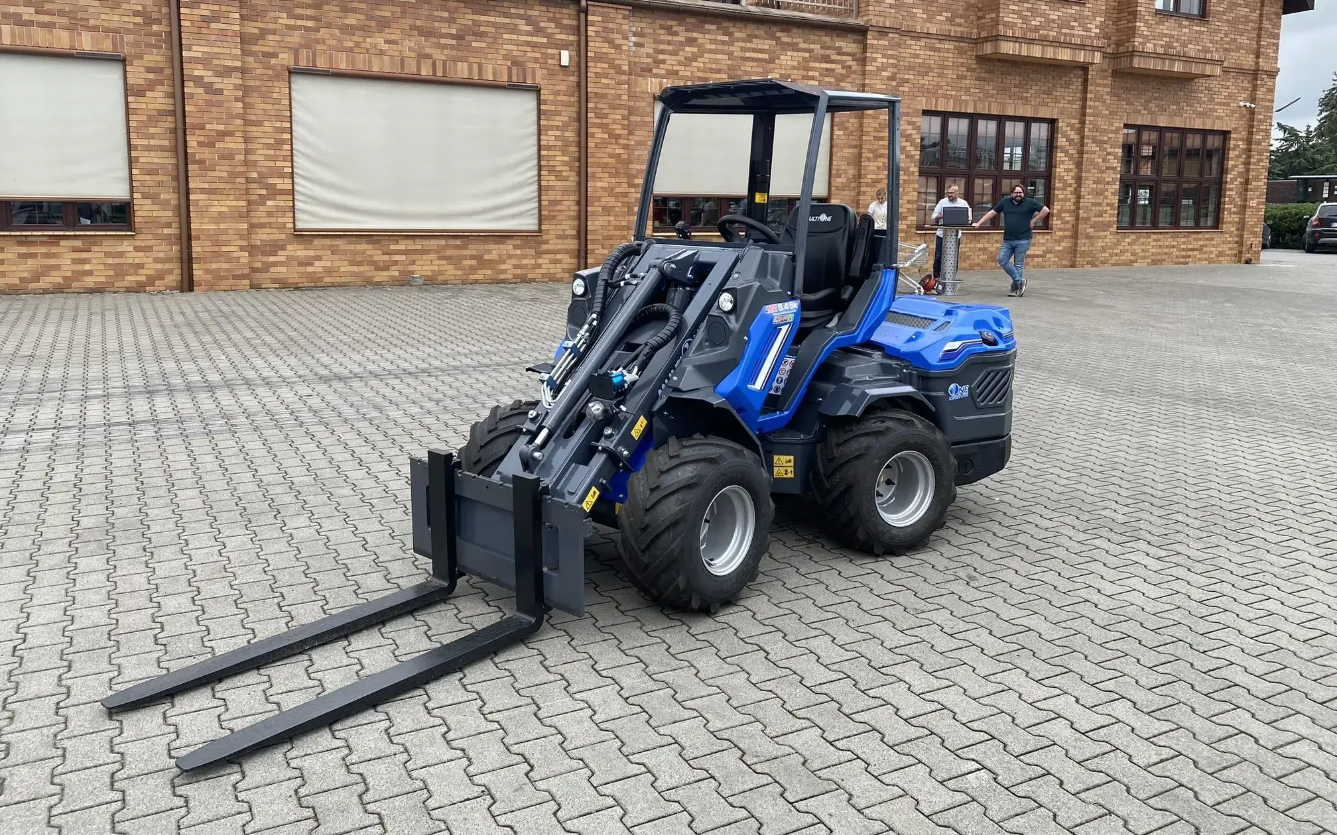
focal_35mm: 28
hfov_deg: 66.5
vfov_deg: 44.4
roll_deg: -1.3
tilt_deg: -7.5
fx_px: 1020
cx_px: 670
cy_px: 347
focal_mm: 4.25
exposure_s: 1/698
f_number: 1.8
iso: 32
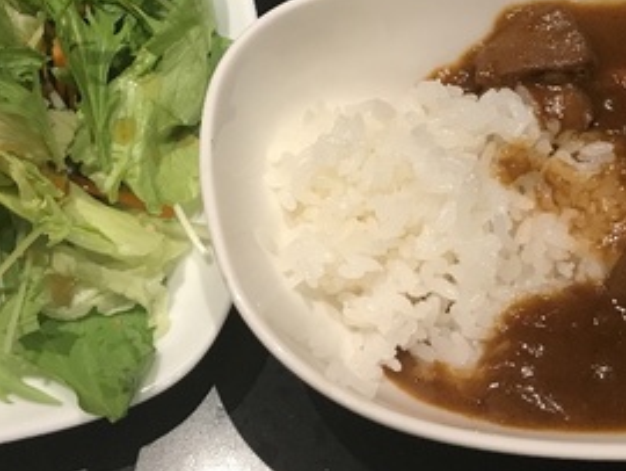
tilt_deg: -57.0
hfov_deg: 33.0
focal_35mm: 58
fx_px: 1050
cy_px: 88
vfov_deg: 24.8
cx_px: 223
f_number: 1.8
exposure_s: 1/20
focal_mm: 3.99
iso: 40
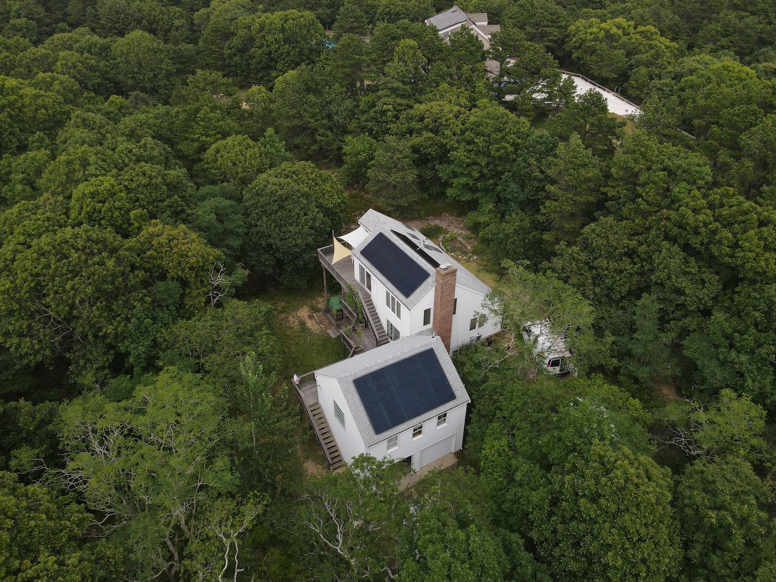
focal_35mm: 24
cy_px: 291
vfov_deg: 56.8
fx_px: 538
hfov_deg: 71.6
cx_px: 388
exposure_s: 1/500
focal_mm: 4.5
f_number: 2.8
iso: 100
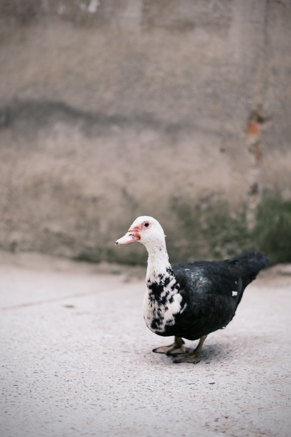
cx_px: 146
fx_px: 1018
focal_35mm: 84
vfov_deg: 24.2
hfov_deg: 16.3
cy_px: 218
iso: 500
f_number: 1.4
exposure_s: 1/320
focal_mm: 56
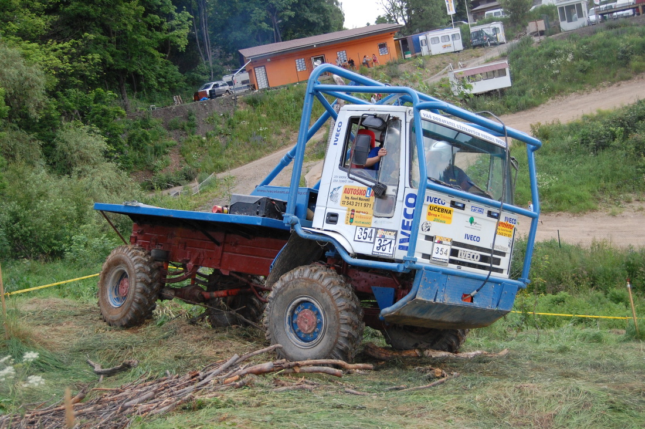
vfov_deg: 28.0
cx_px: 322
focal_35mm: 48
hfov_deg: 41.2
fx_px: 859
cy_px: 214
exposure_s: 1/500
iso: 720
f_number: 4.5
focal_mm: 32
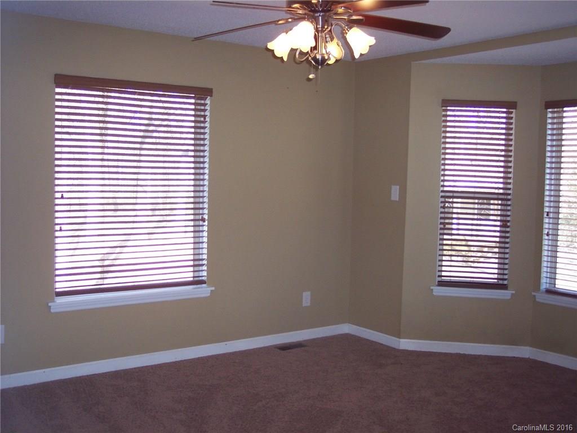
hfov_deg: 47.9
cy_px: 216
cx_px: 288
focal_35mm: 39
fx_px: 650
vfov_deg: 36.8
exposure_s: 1/60
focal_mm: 8
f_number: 2.8
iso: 140
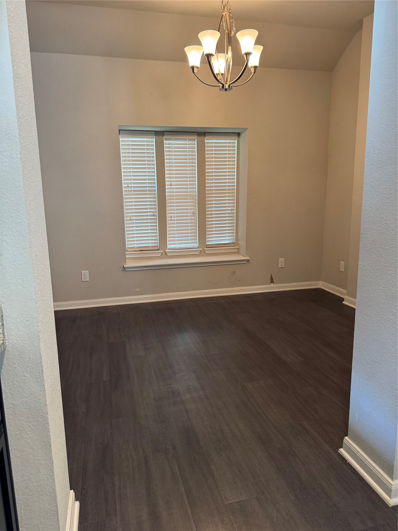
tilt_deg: -10.9
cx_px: 199
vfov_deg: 71.6
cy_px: 266
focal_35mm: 24
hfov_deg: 56.8
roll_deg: +0.9
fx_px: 368
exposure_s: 1/60
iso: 250
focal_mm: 6.76
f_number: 1.78
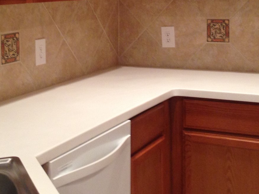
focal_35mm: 77
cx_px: 123
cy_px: 28
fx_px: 576
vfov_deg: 18.9
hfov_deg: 25.3
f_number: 2.4
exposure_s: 1/20
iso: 125
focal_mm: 4.13
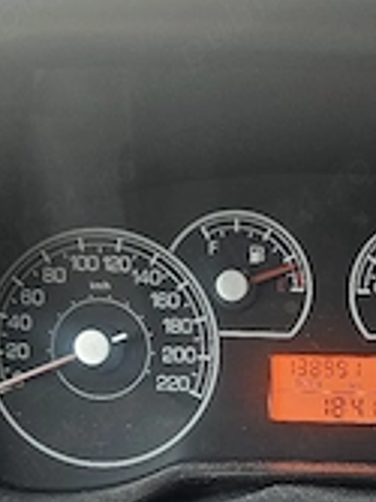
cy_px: 499
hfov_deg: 25.7
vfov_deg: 32.3
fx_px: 798
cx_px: 334
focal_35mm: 55
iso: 640
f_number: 1.7
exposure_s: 1/50.3
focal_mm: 6.3
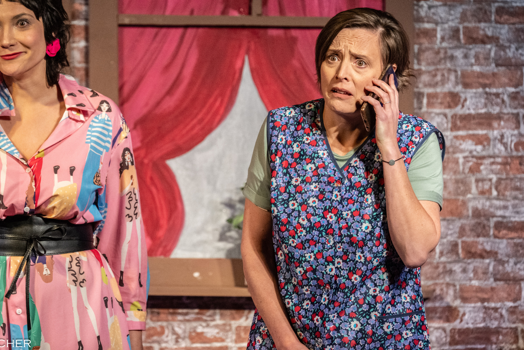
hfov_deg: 4.1
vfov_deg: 2.8
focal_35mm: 500
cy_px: 132
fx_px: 7279
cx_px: 203
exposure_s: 1/125
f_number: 5.6
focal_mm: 400
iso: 2200
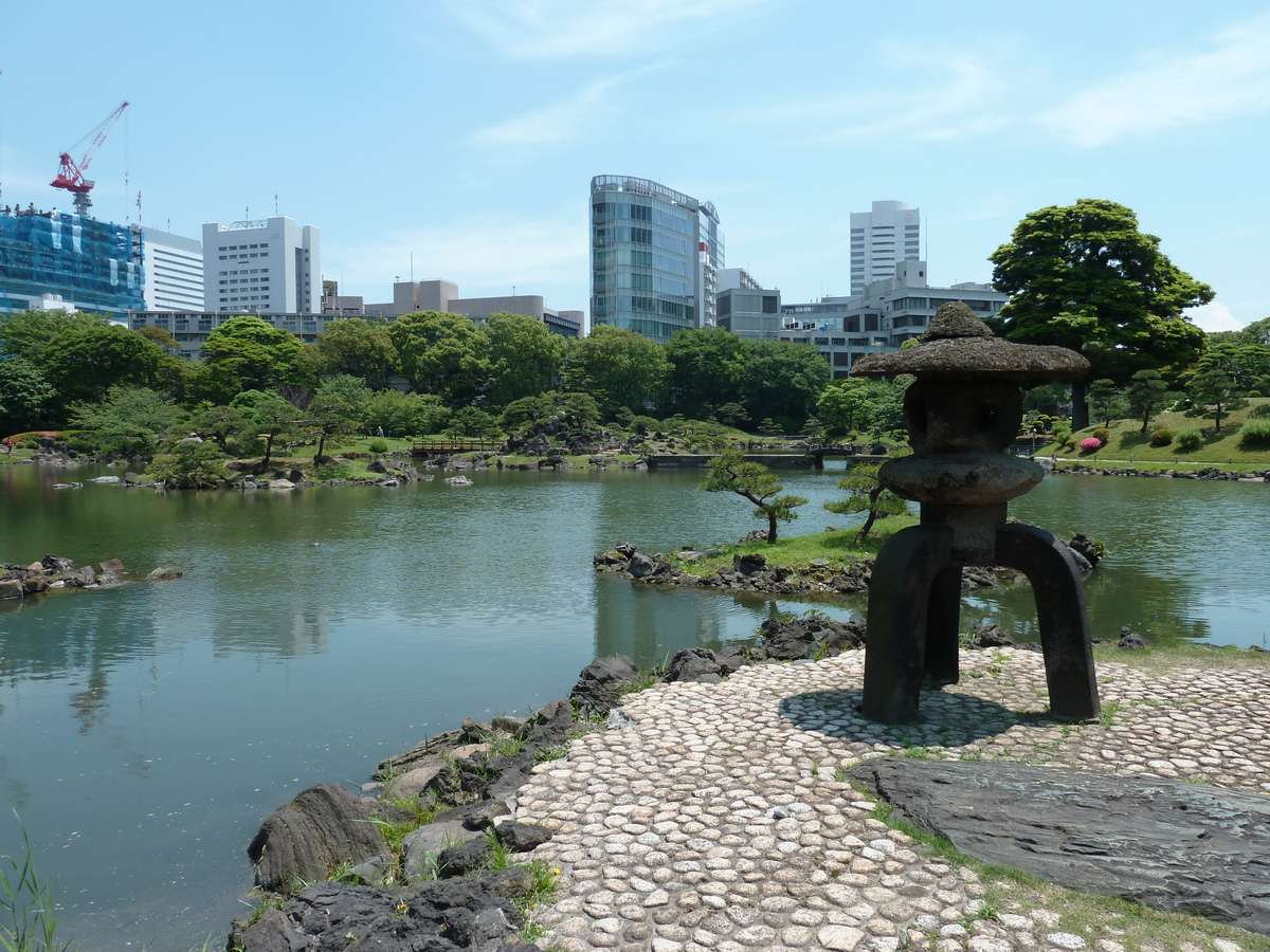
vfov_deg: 54.9
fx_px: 917
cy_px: 476
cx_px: 635
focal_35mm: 25
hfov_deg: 69.4
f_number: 4
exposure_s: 1/500
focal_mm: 4.1
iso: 80
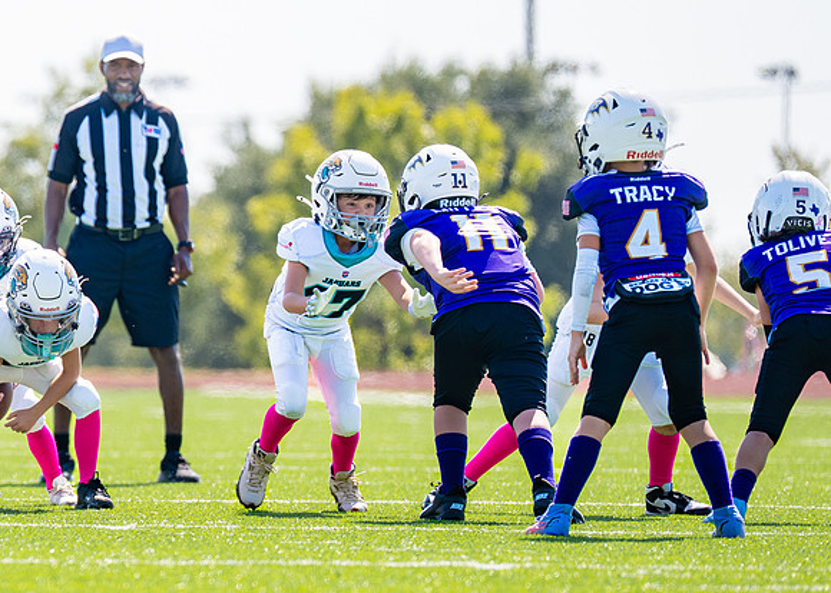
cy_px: 339
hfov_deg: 4.6
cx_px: -4
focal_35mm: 433
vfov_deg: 3.3
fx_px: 10218
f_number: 2.8
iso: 100
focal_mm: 200
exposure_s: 1/1250
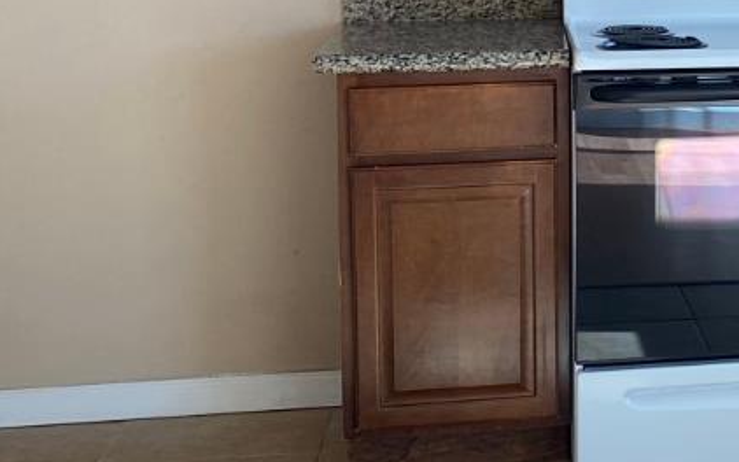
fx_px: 1974
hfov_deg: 19.7
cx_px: 932
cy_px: -4
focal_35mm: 98
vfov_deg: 13.2
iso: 50
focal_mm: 4.25
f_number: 1.8
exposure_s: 1/121
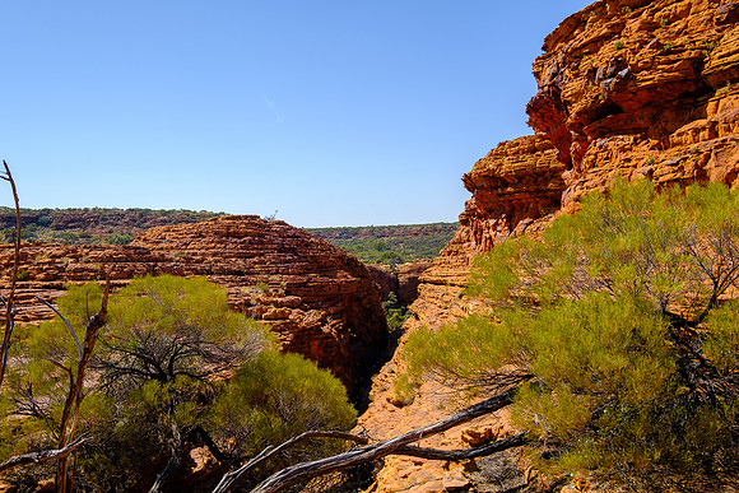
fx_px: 636
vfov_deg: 42.3
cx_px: 370
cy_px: 246
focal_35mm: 31
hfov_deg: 60.3
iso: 200
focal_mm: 20.9
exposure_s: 1/450
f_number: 8
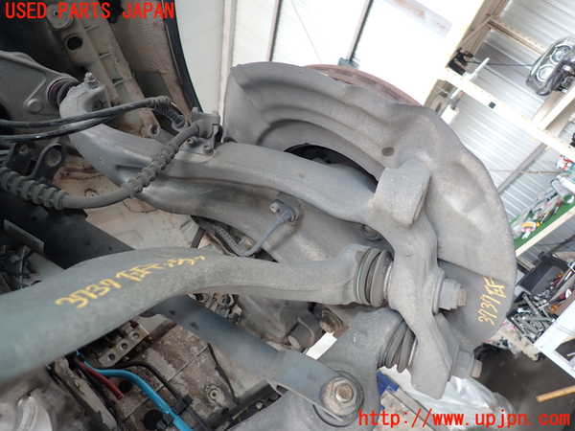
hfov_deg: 69.4
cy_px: 216
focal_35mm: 25
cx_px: 288
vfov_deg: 54.9
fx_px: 415
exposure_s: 1/60
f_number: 2
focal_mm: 4.5
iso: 160
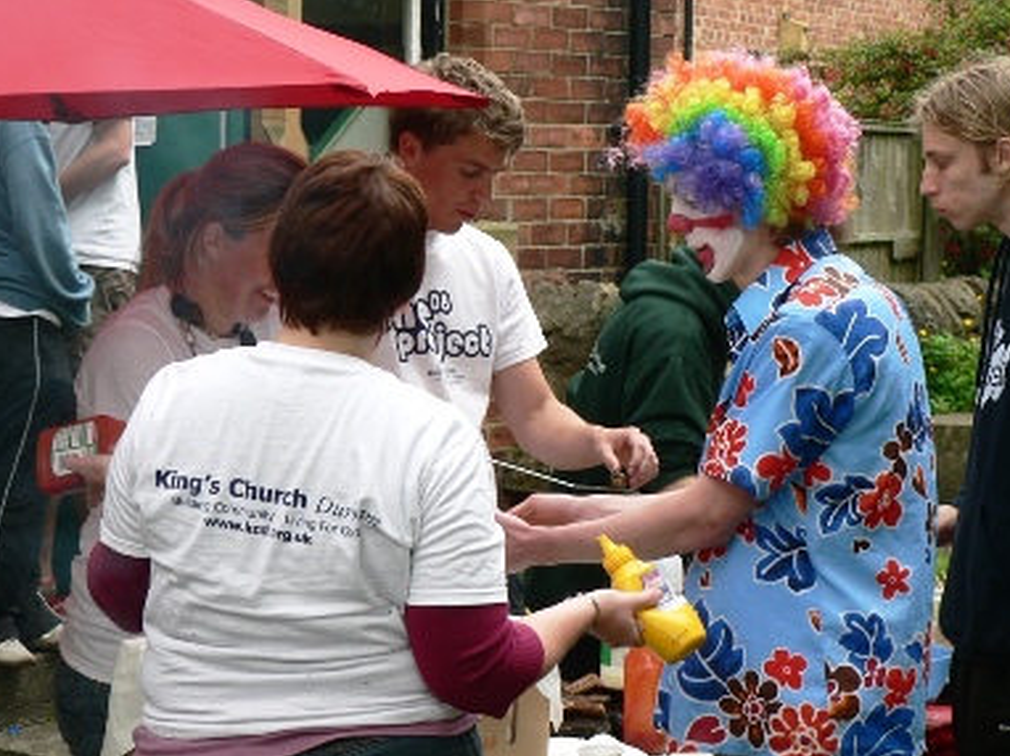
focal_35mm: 109
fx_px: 3178
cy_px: 373
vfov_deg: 13.6
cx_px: 516
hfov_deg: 18.1
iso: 80
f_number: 3.2
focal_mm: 17.3
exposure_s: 1/40
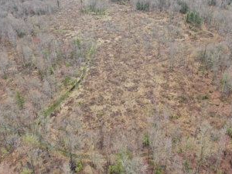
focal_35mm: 32
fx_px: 214
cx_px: 121
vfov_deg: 43.6
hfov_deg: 56.8
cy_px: 59
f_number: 2.8
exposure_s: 1/200
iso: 100
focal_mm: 4.39
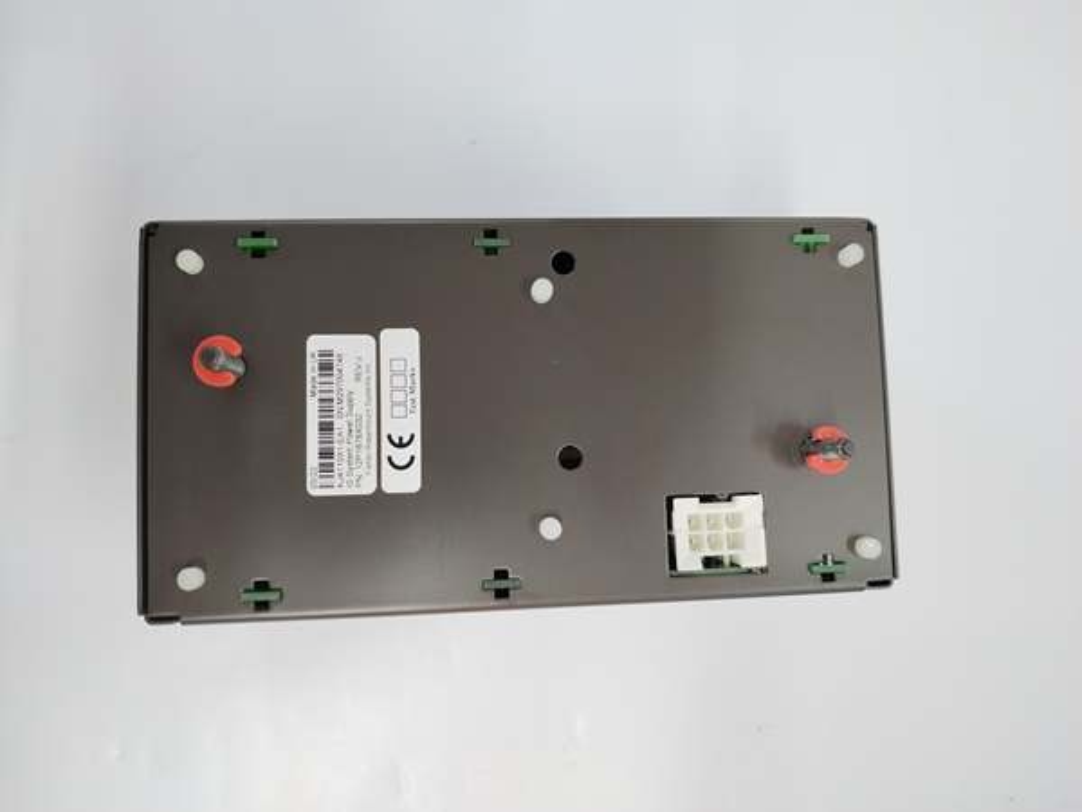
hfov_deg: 67.3
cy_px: 406
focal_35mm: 26
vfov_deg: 53.1
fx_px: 813
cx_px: 541
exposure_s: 1/50
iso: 263
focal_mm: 4.75
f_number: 1.8
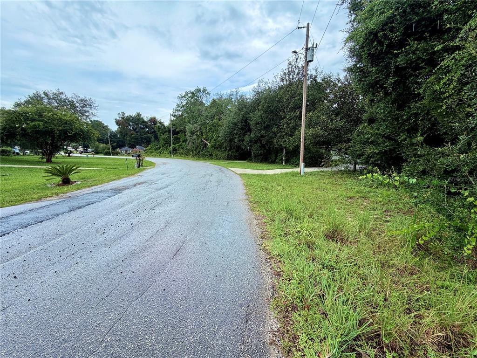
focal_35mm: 14
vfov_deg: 85.7
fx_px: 193
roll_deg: -0.5
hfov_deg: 102.1
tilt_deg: -8.0
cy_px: 179
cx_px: 238
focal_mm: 2.22
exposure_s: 1/531
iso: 40
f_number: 2.2
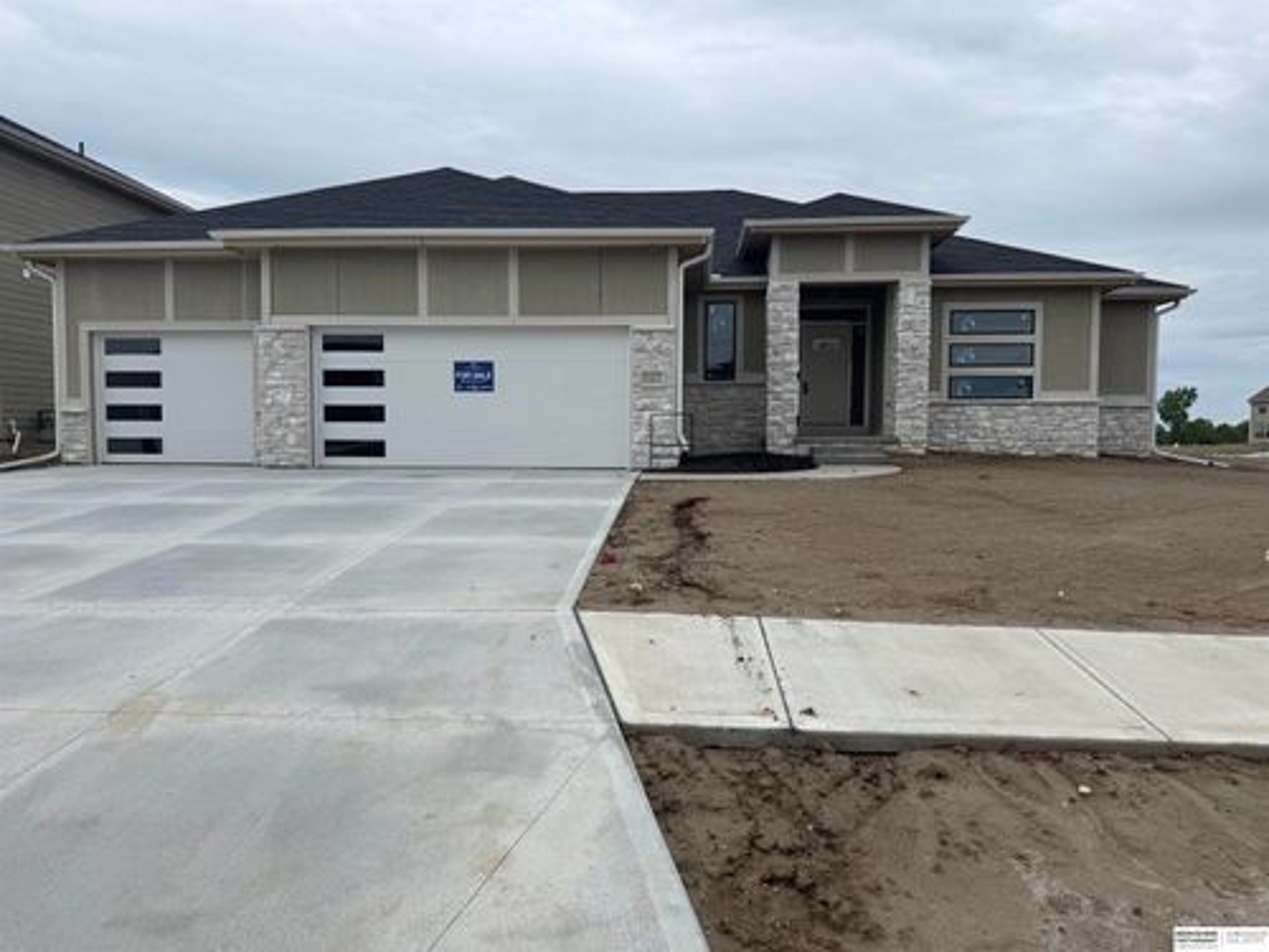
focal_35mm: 24
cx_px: 634
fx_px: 880
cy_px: 476
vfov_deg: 56.8
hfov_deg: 71.6
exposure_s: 1/2252
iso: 80
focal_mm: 6.76
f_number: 1.78
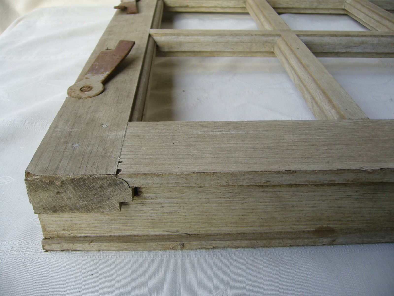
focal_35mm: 35
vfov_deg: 40.7
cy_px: 148
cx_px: 197
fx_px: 398
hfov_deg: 52.6
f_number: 2.8
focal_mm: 5.8
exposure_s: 1/160
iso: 80
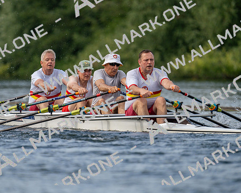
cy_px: 95
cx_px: 103
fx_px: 5091
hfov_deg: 2.7
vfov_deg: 2.2
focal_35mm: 714
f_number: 6.3
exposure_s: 1/1600
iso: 400
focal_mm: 600
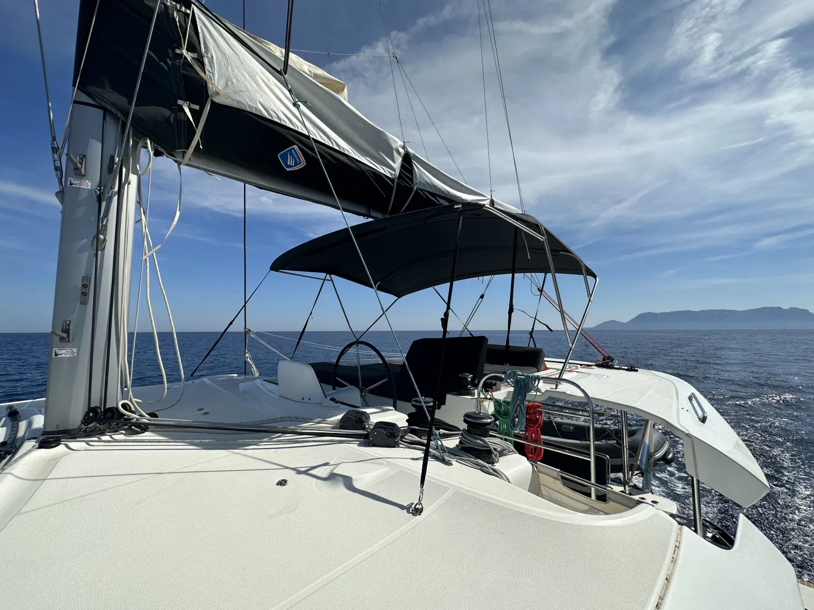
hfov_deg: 102.1
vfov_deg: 85.7
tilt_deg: +4.8
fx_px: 329
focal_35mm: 14
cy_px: 305
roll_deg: -0.9
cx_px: 407
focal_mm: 2.22
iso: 50
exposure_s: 1/2817
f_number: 2.2
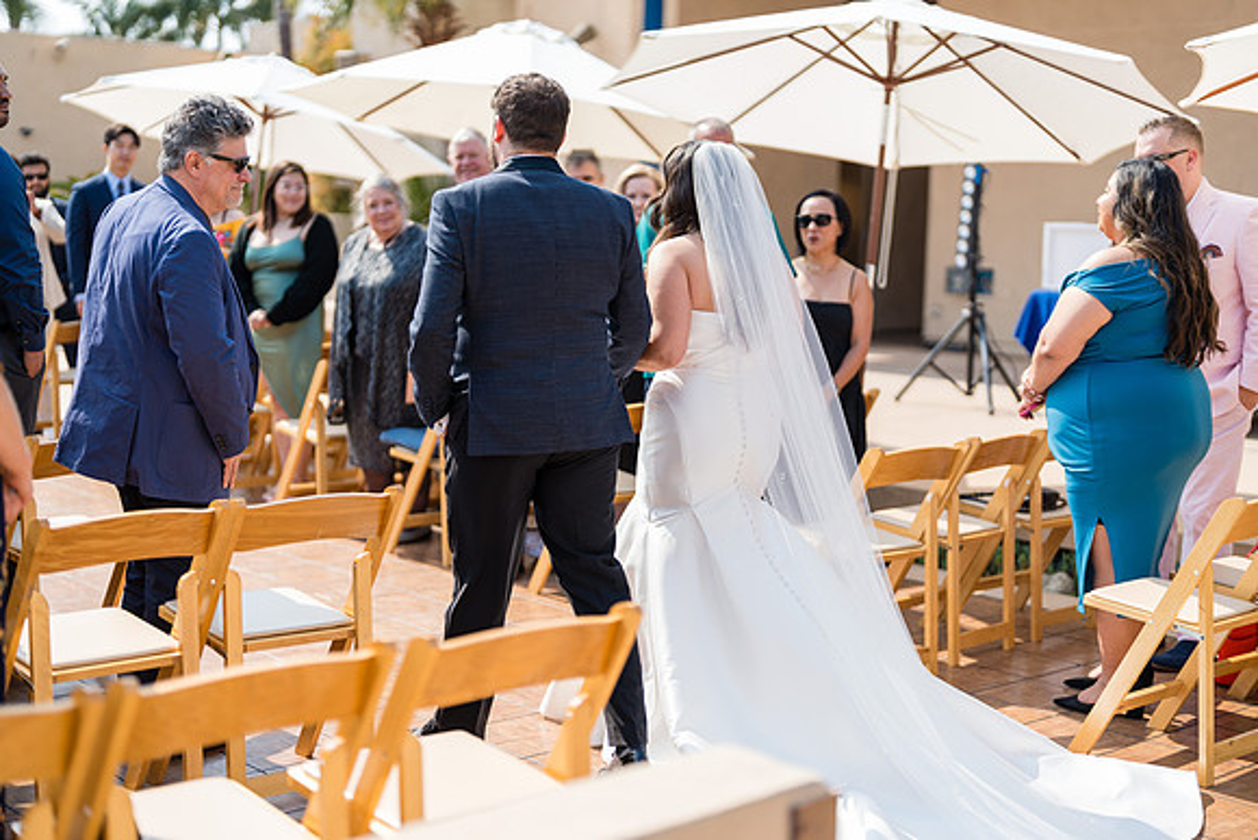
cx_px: 629
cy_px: 420
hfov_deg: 39.6
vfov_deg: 27.0
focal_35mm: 50
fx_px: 1748
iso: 50
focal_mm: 50
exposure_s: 1/2500
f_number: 1.2
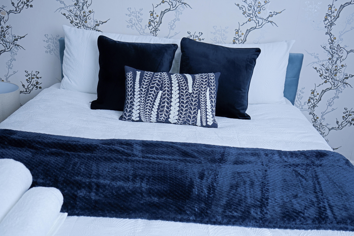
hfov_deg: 55.8
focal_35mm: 34
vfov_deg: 38.9
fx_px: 334
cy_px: 118
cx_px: 177
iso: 400
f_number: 5
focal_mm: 34
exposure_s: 1/125
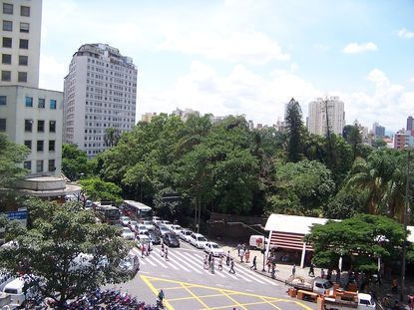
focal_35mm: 36
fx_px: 430
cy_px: 155
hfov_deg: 51.4
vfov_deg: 39.6
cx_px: 207
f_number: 2.8
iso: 64
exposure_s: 1/640
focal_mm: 5.85
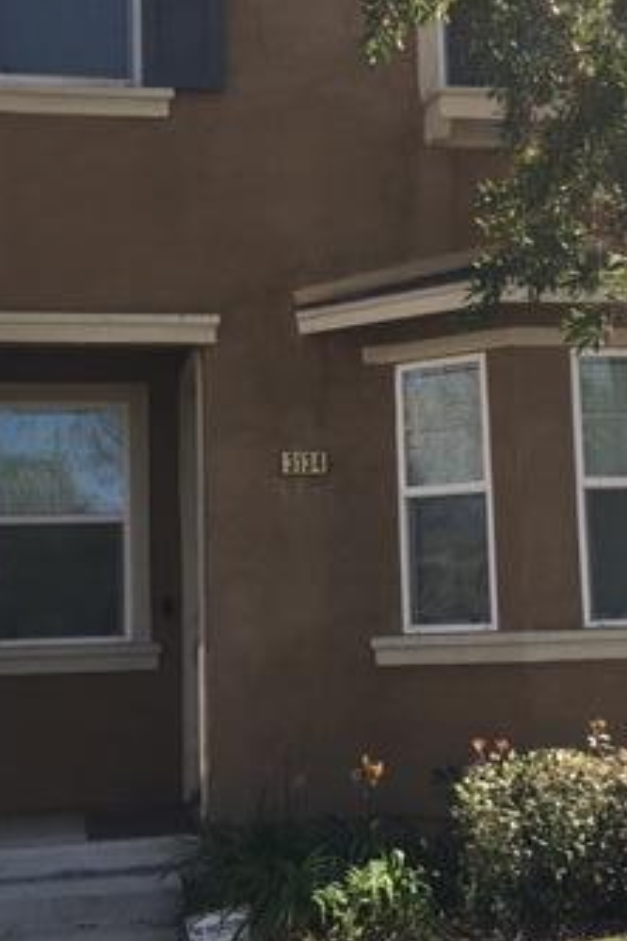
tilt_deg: +7.8
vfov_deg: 34.4
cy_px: 404
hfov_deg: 23.3
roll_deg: +1.1
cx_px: 378
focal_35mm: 58
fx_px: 1515
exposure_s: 1/545
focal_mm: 4.15
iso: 25
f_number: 2.2
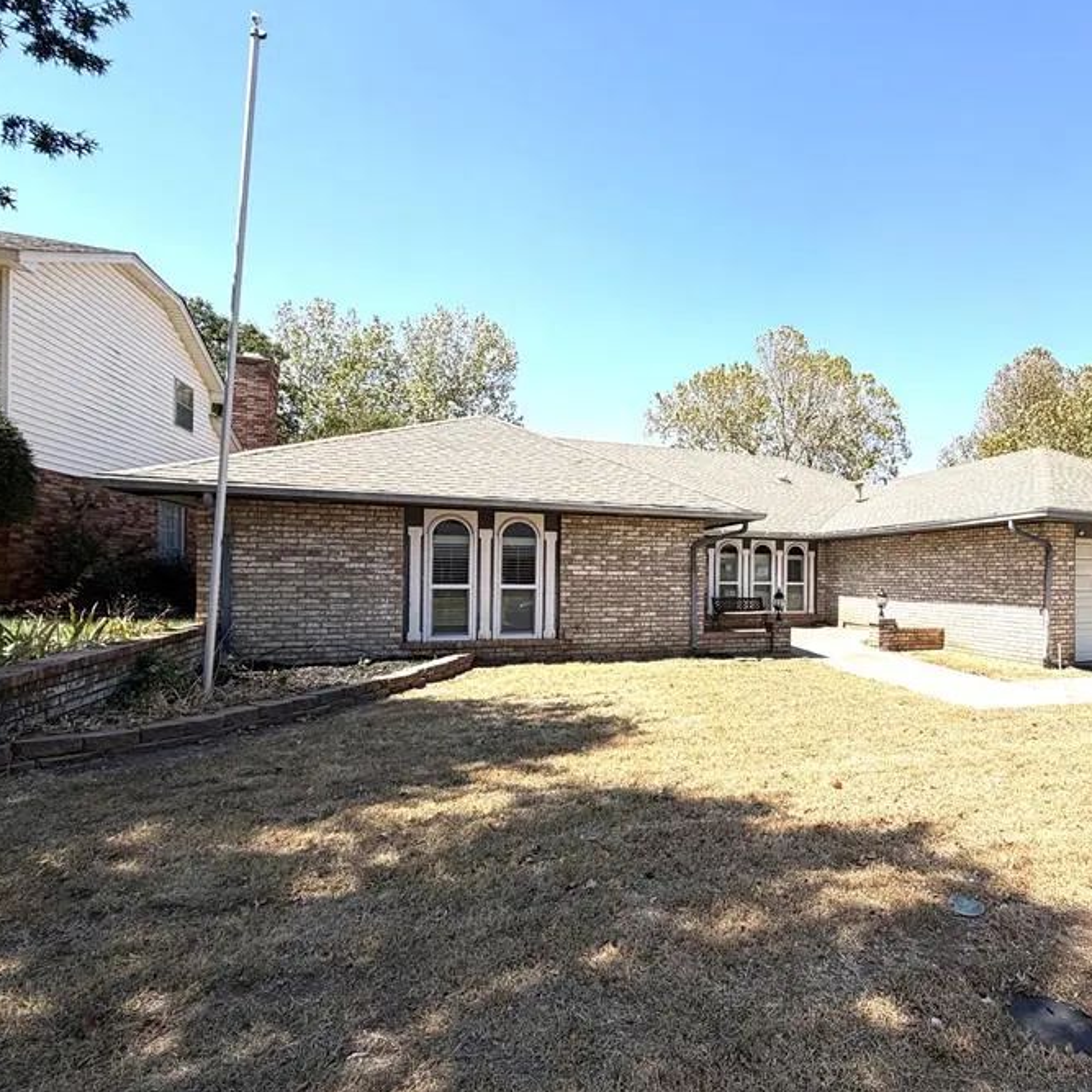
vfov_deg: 77.6
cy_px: 573
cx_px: 778
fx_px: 678
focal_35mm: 19
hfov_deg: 73.8
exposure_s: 1/770
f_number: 2.2
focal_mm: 2.22
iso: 32
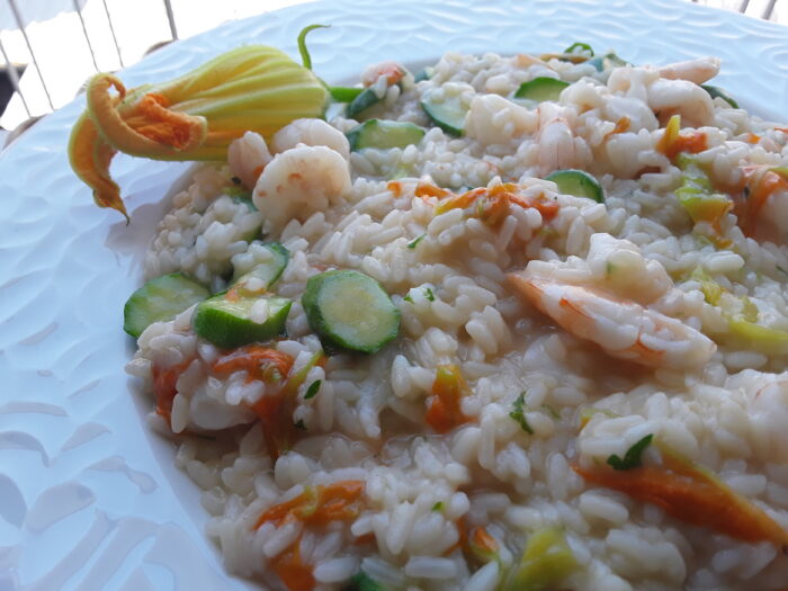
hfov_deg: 65.3
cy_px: 296
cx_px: 394
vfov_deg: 51.4
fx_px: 615
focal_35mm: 27
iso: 40
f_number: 1.9
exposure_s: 1/313
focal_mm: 2.91
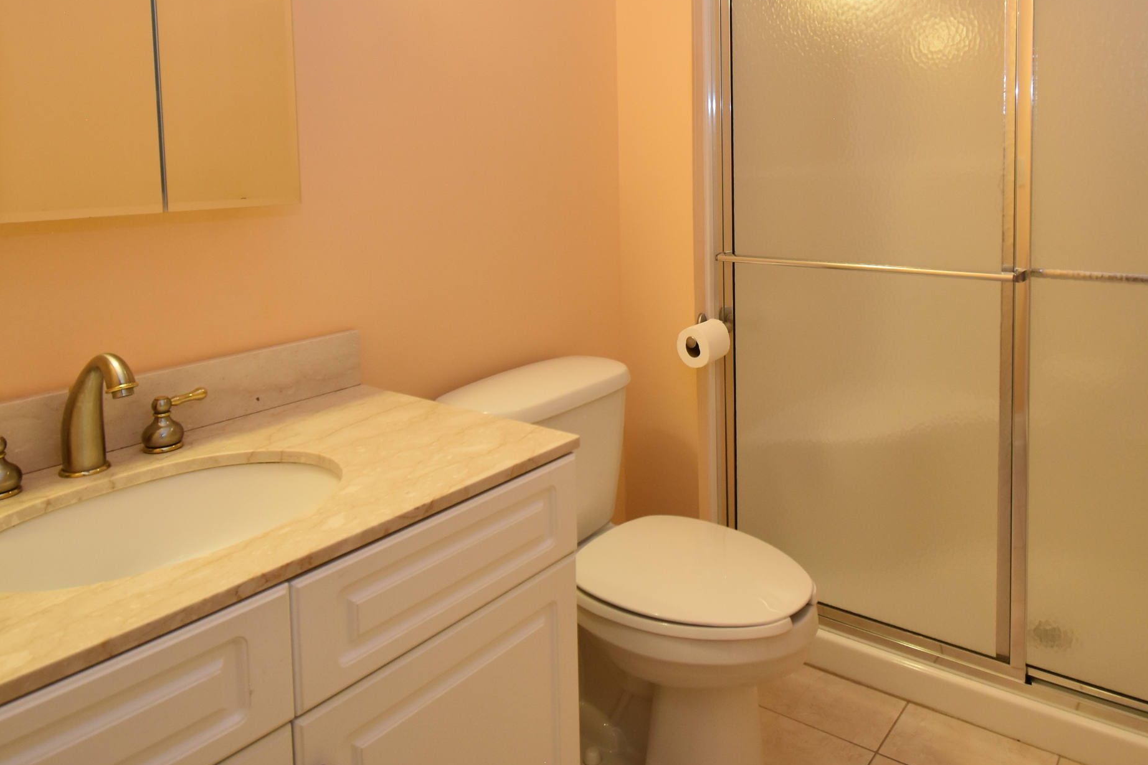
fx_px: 797
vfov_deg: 49.8
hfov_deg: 70.8
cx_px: 687
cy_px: 220
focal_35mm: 25
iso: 720
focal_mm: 10
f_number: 4.5
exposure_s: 1/60
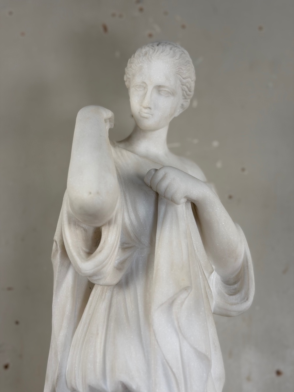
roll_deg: +0.5
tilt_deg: +5.4
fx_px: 544
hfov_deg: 30.3
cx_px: 147
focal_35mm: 48
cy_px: 196
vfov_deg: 39.7
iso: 50
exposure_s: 1/121
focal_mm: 6.76
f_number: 1.78
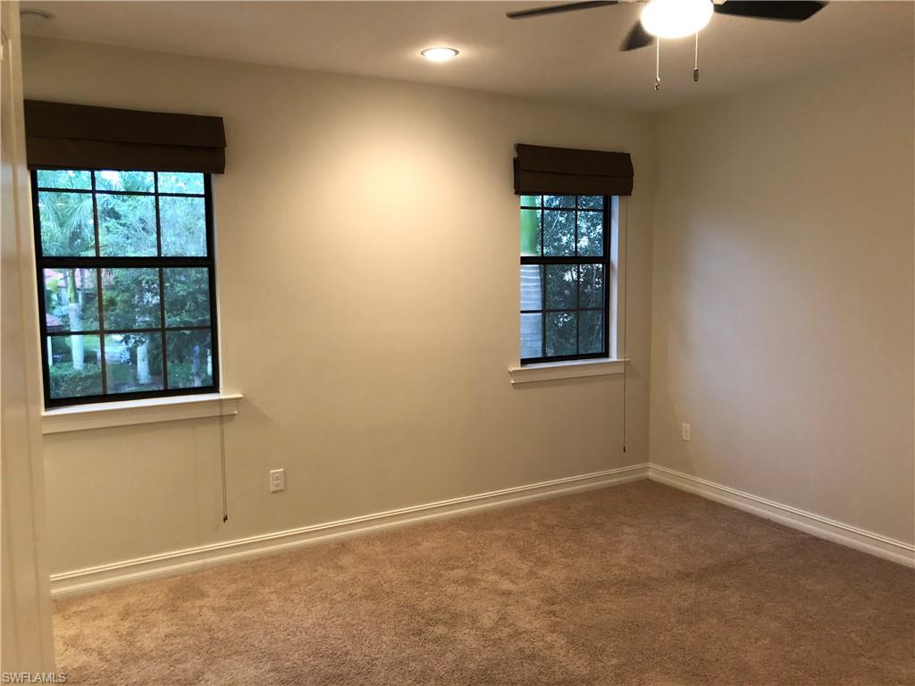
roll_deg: +0.3
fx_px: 740
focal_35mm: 28
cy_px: 343
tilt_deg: -5.6
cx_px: 458
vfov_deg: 49.7
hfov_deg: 63.4
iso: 64
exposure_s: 1/15
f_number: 1.8
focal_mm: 4
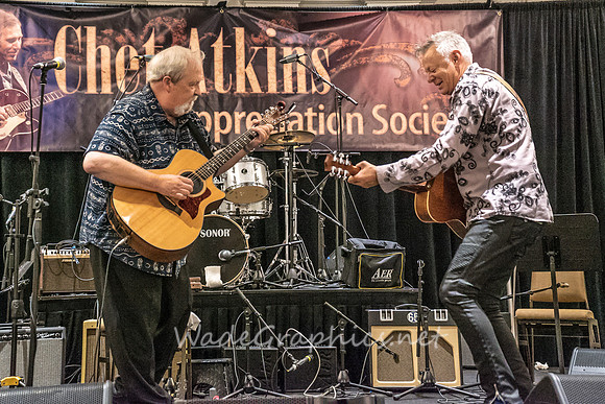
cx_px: 302
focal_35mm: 67
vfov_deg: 20.4
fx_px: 1122
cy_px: 167
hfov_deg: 30.2
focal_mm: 57
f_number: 5.6
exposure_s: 1/200
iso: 10000
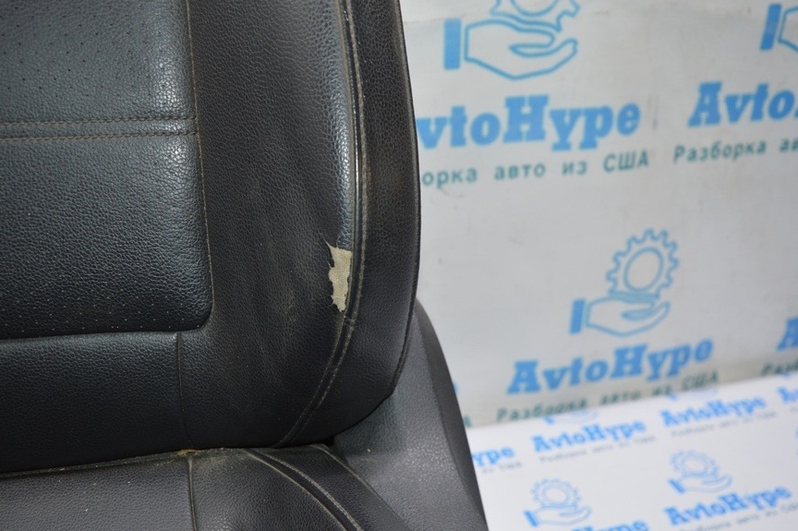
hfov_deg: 58.6
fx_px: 709
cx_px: 351
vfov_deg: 41.0
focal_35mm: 32
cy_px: 301
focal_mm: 18
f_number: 4
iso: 400
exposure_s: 1/80
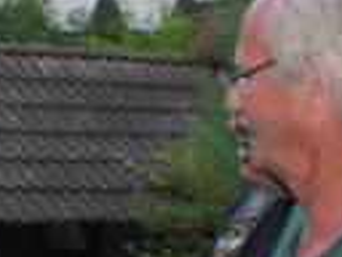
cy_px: 303
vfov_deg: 10.3
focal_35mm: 142
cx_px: -214
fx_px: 1403
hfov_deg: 12.9
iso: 200
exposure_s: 1/30
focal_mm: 6.3
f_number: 3.1
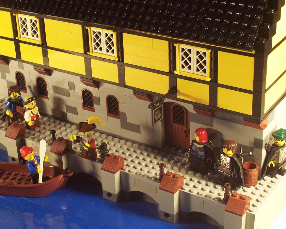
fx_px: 584
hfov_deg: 27.5
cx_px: 140
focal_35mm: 69
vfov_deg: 22.2
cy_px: 115
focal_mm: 10.8
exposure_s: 1/20
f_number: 4
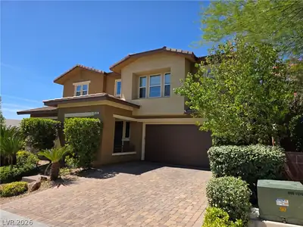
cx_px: 152
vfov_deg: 58.9
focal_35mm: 23
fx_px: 201
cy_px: 114
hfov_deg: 73.9
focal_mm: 6.3
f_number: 1.7
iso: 80
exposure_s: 1/4333
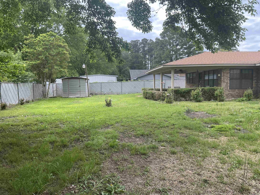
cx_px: 130
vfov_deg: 49.7
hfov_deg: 63.4
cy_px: 98
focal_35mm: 28
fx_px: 210
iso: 25
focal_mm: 3
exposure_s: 1/239
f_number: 1.8
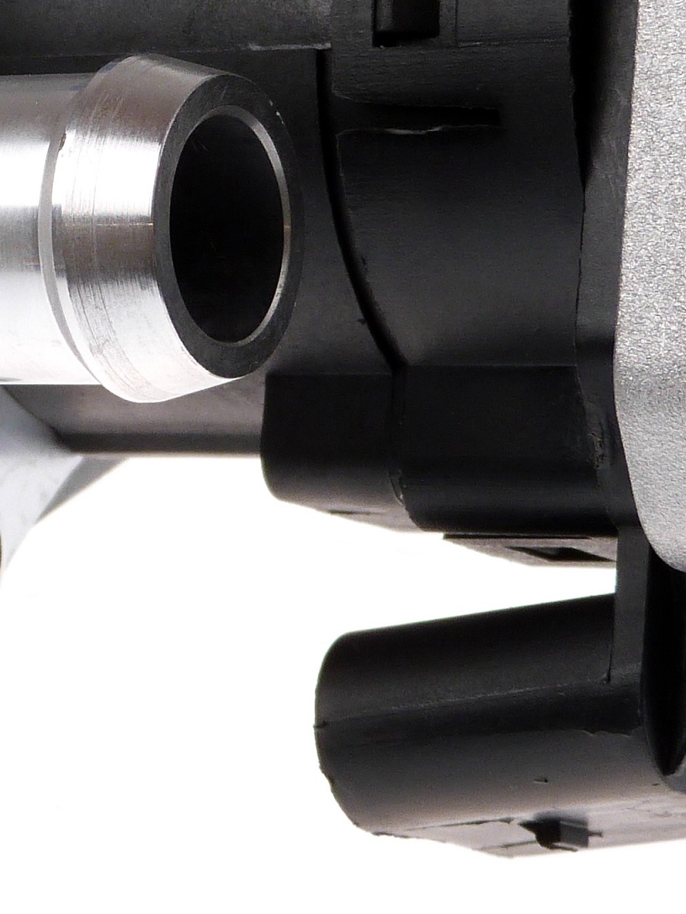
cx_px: 72
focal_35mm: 212
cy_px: 145
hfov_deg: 7.0
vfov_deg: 9.3
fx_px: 5603
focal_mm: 12.9
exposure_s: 1/100
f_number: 3.3
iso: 100
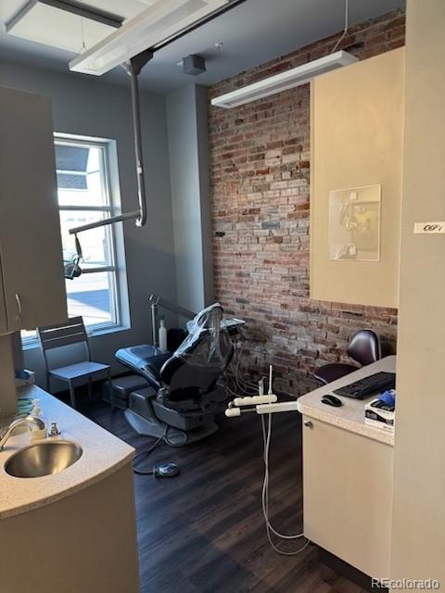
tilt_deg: -9.3
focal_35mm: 24
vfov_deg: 71.6
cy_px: 296
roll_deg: +1.4
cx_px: 222
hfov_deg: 56.8
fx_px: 411
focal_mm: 6.76
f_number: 1.78
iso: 320
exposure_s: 1/60
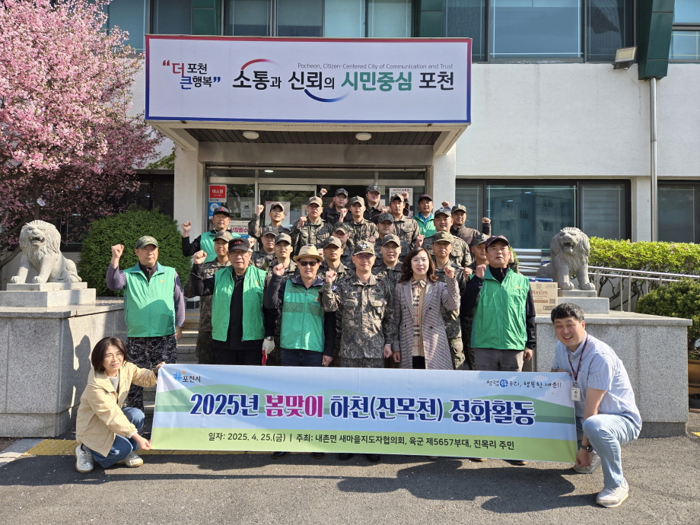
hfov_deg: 73.9
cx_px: 350
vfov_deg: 58.9
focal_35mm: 23
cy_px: 262
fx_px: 465
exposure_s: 1/2005
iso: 80
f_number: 1.8
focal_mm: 5.4
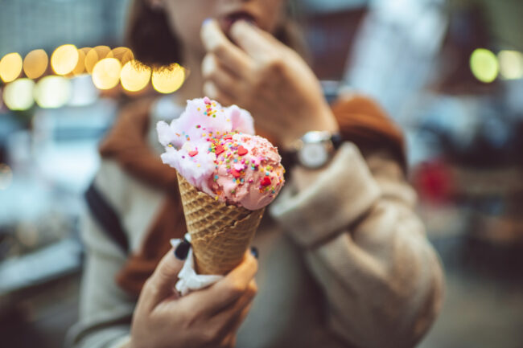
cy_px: 174
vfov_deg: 37.8
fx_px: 508
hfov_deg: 54.4
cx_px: 262
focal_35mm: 35
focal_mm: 35
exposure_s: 1/125
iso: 400
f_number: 1.4
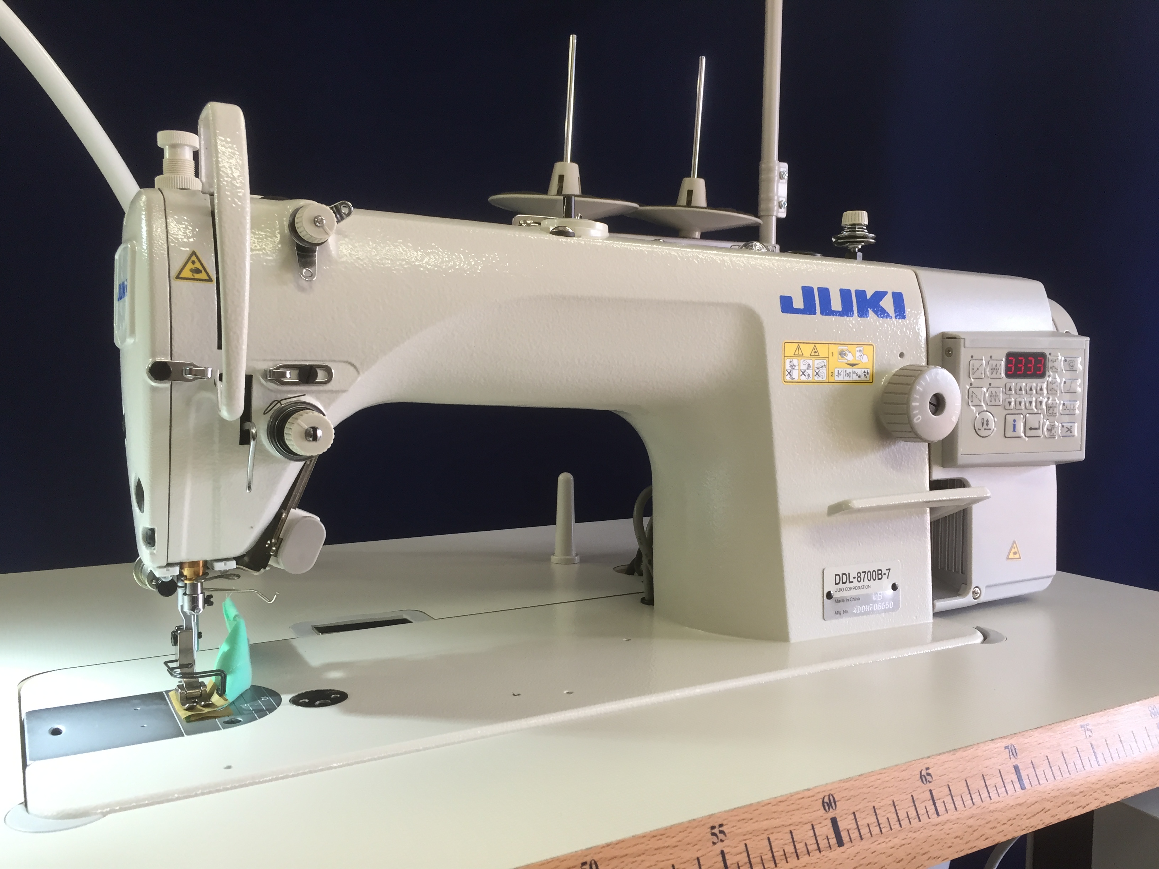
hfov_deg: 61.7
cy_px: 434
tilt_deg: -5.0
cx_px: 580
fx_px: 971
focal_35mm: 29
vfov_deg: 48.2
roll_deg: +1.0
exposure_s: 1/33
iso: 32
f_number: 2.2
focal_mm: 4.15
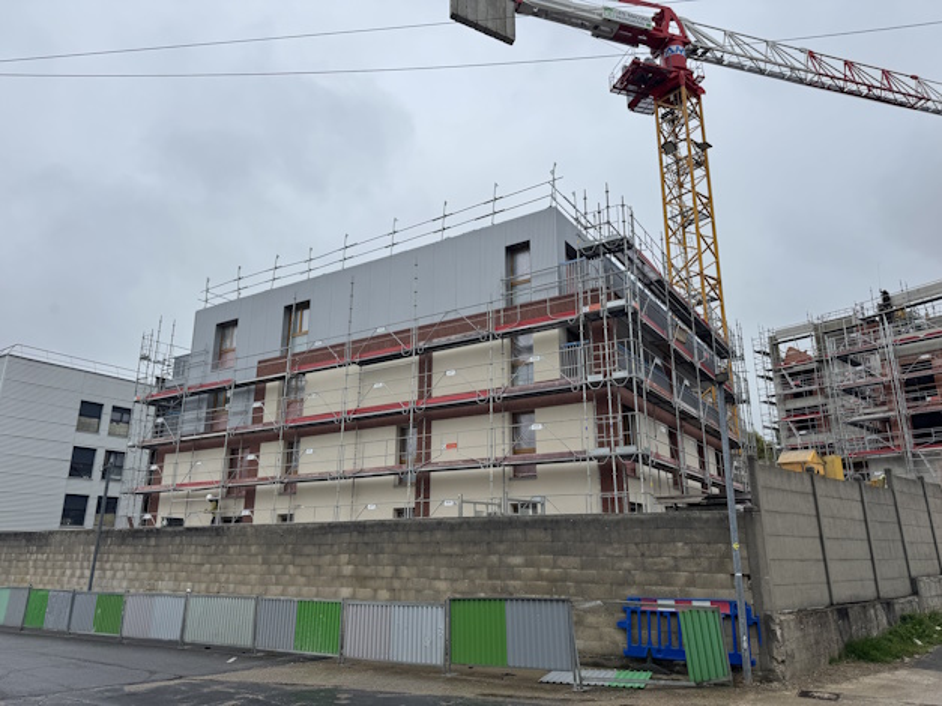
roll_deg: +0.1
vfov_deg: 56.8
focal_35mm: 24
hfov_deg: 71.6
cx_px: 471
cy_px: 353
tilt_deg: +16.7
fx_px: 653
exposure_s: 1/1395
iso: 80
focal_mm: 6.76
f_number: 1.78
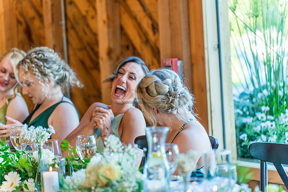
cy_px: 96
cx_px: 144
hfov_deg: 13.7
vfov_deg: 9.2
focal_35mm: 150
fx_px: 1200
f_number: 2.8
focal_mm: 150
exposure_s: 1/320
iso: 1000
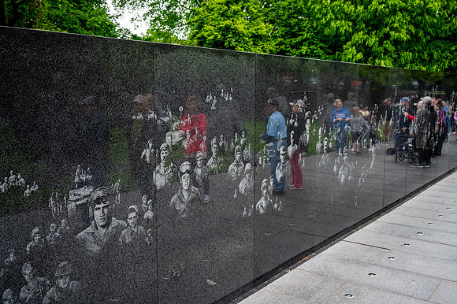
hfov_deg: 51.9
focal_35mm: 37
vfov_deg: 35.9
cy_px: 152
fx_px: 469
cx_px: 228
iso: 2000
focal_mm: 37
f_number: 8
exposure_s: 1/640
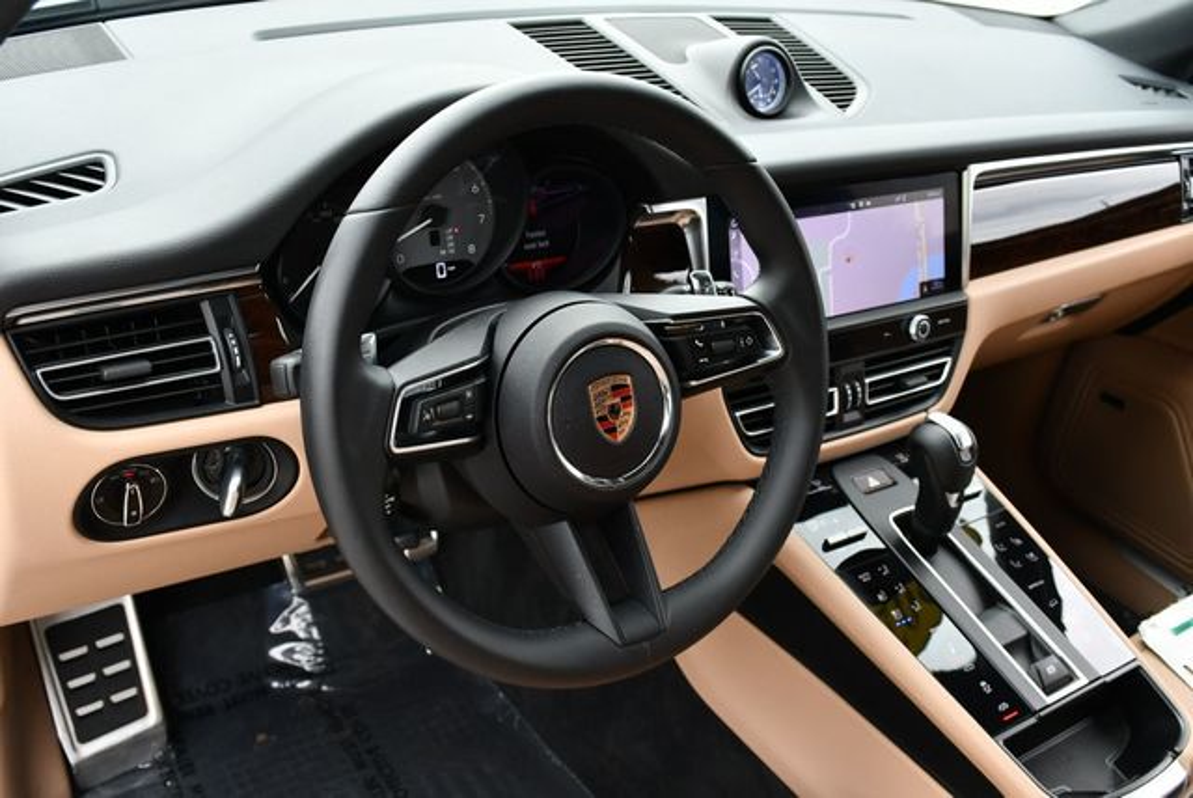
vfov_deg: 36.9
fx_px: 1194
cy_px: 399
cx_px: 596
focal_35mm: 36
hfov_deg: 53.1
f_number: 4
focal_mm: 18
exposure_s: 1/250
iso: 400
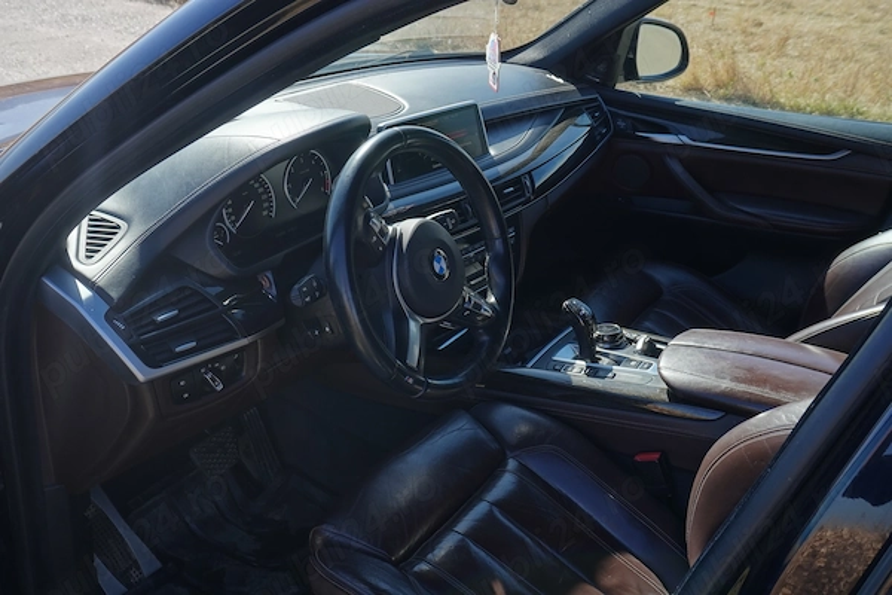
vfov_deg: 40.0
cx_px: 446
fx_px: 818
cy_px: 298
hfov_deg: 57.2
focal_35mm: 33
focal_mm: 22
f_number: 8
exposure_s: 1/125
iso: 250
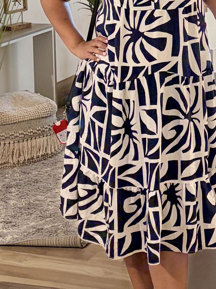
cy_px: -38
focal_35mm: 94
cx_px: 249
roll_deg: +1.5
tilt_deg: -3.9
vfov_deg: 19.8
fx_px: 782
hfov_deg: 15.2
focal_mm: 5.96
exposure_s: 1/120
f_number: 1.6
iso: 200
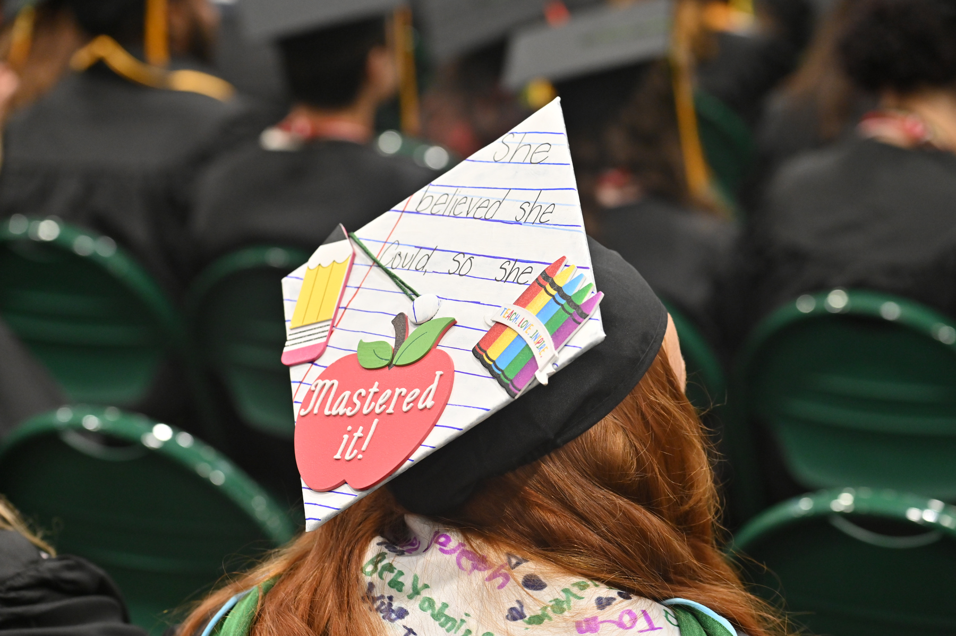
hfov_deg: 20.0
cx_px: 478
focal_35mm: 102
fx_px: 2707
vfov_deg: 13.4
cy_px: 318
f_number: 5
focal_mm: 102
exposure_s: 1/250
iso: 2500
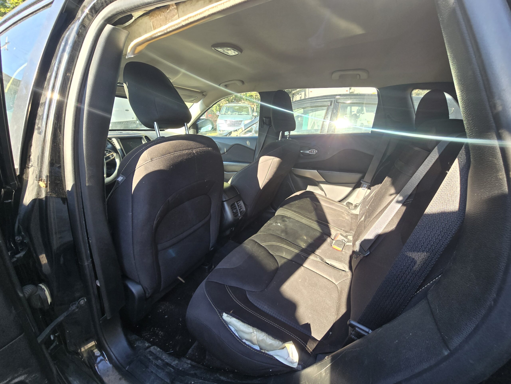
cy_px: 192
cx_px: 256
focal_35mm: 13
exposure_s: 1/120
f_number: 2.2
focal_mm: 2.2
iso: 64
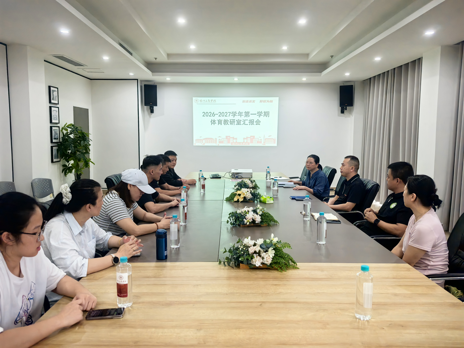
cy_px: 174
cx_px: 232
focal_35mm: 27
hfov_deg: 65.3
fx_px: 362
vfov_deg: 51.4
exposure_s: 1/120
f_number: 1.4
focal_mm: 6.98
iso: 64
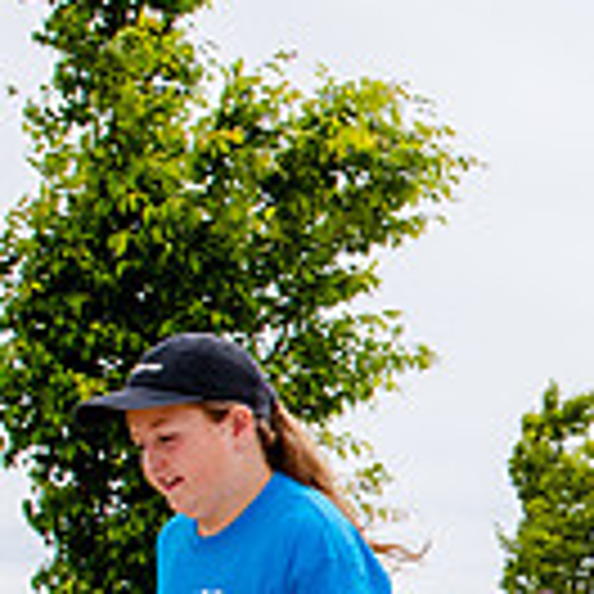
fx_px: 2912
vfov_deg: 11.5
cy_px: 597
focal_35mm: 150
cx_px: 805
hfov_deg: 11.3
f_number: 9
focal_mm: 28
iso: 200
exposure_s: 1/400
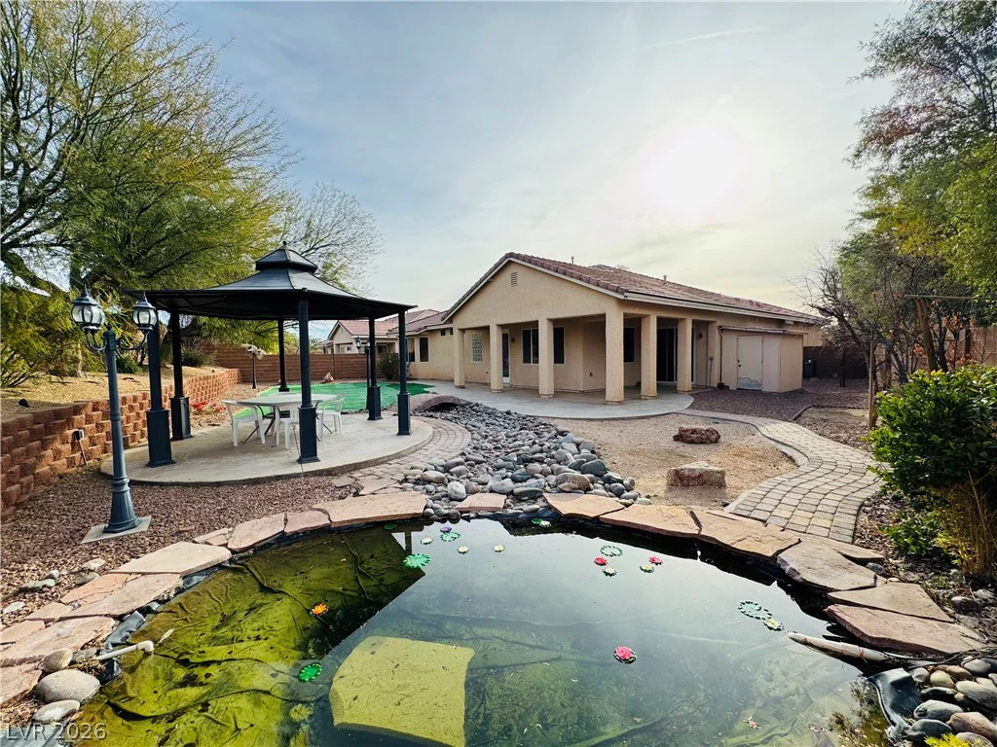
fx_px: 403
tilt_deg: -3.0
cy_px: 374
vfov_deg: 85.7
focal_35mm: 14
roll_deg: +1.1
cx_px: 498
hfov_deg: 102.1
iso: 50
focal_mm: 2.22
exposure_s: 1/707
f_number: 2.2
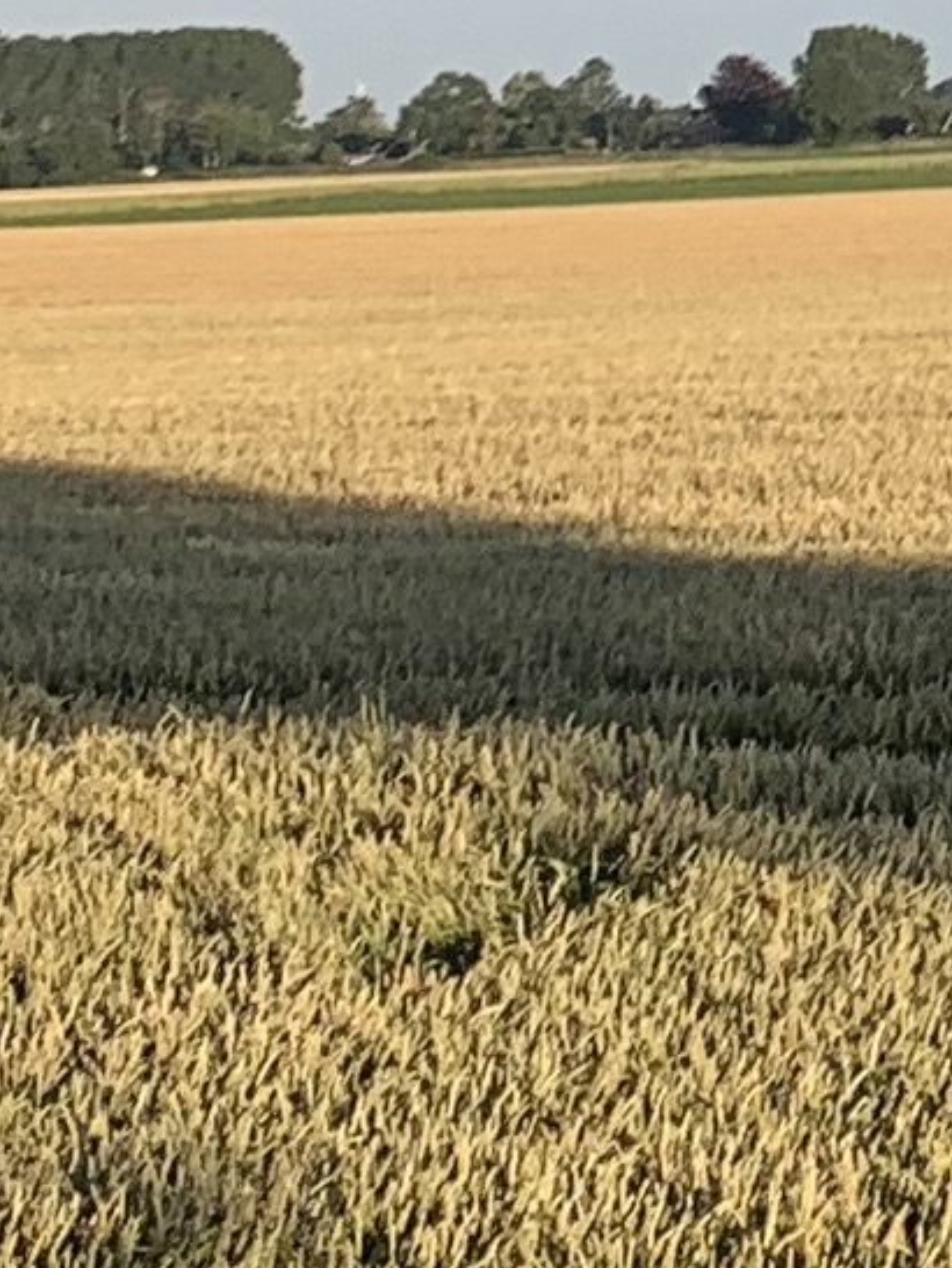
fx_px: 7035
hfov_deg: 7.5
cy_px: -1342
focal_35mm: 192
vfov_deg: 9.6
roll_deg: +2.4
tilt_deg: +11.7
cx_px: 1725
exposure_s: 1/1513
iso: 25
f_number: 1.8
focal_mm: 4.25
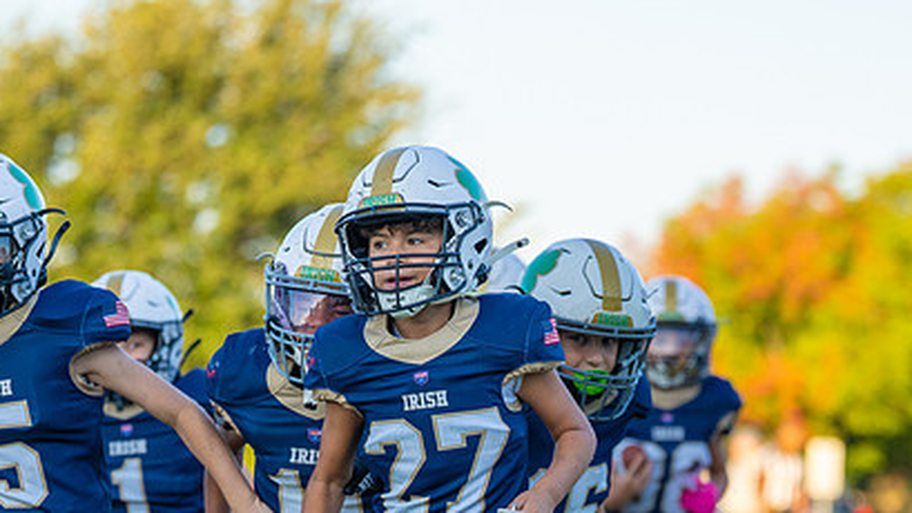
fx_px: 4909
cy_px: 450
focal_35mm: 203
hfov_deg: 10.6
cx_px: 441
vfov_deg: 6.0
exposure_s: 1/2500
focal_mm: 116
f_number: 2.8
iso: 640
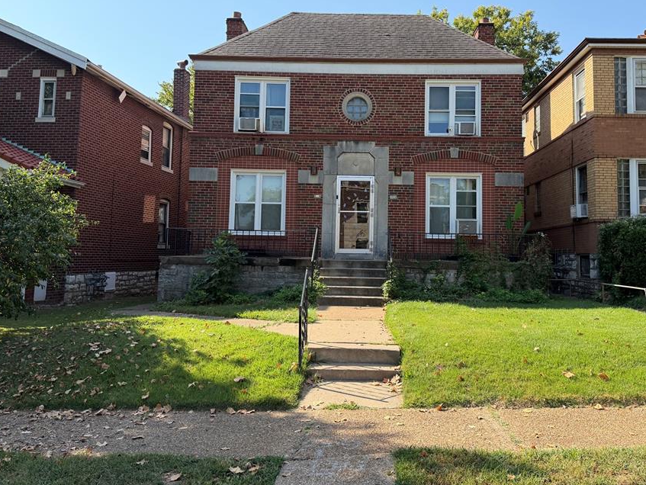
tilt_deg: +5.3
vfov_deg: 48.1
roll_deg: -1.5
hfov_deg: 61.5
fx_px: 541
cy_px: 204
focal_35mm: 29
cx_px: 356
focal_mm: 6.76
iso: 100
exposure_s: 1/2703
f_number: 1.78
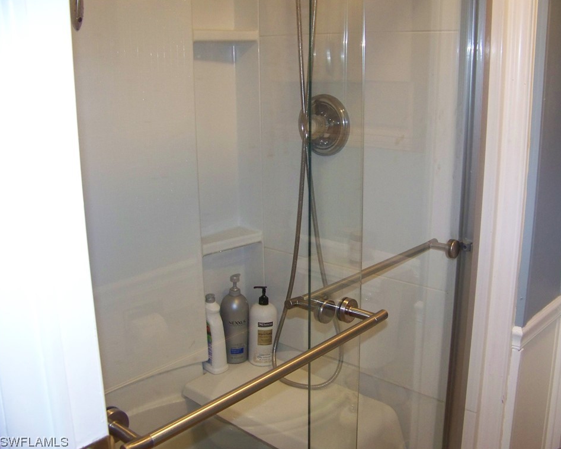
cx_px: 299
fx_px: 631
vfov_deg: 39.2
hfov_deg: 47.9
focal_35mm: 38
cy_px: 224
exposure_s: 1/30
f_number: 2.8
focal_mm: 5.85
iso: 200
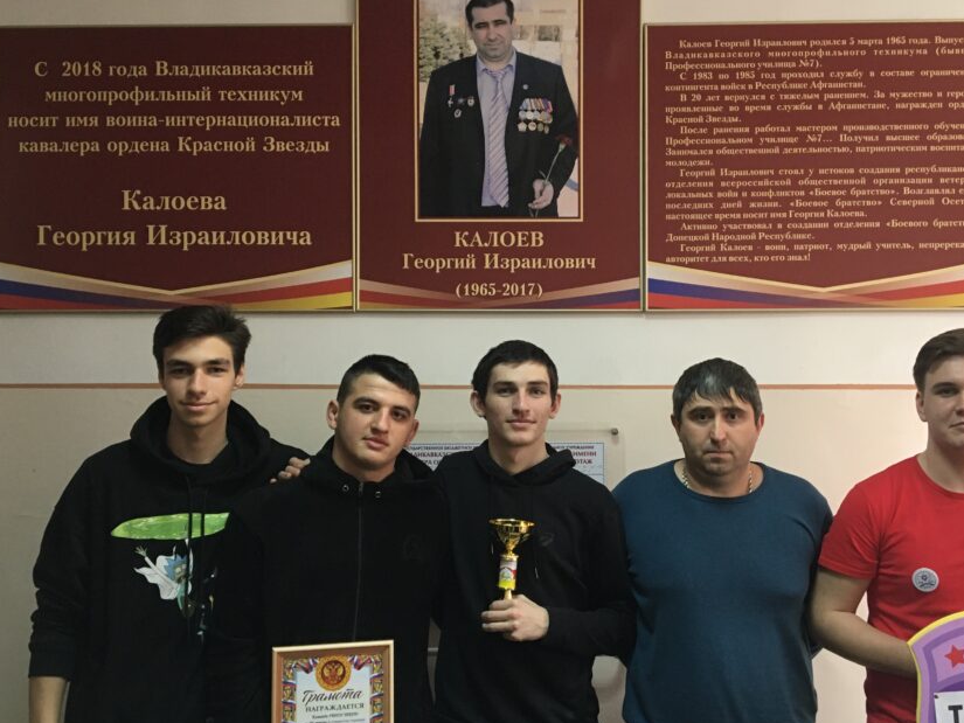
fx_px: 1003
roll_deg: -0.2
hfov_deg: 51.2
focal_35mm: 36
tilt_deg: +2.2
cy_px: 364
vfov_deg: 39.7
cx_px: 542
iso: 160
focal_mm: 4.15
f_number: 2.2
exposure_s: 1/33
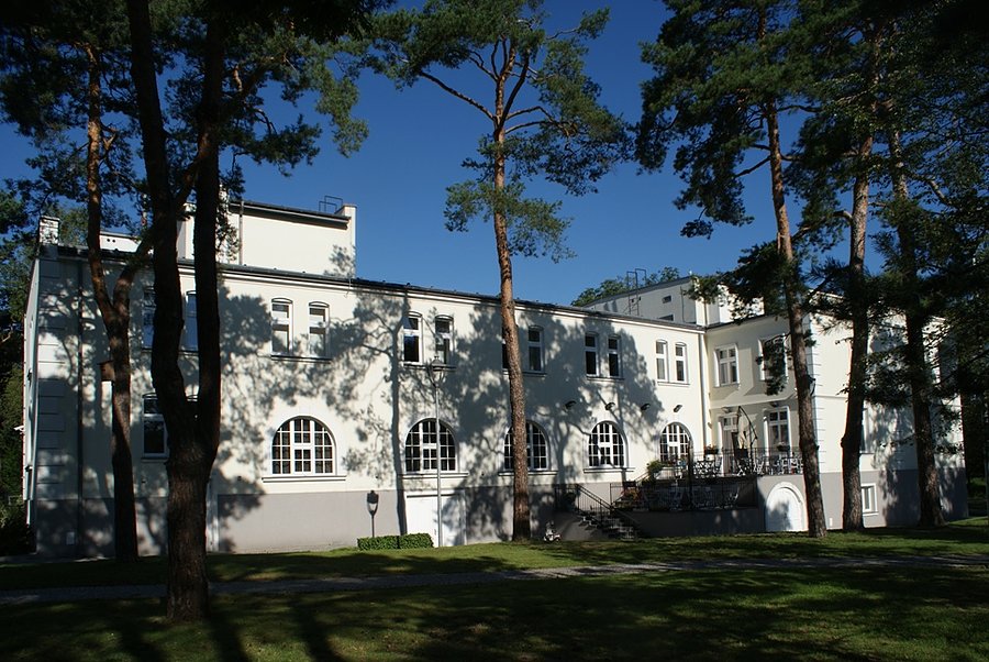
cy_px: 331
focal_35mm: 27
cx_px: 494
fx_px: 742
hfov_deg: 67.3
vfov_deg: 48.0
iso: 100
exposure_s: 1/320
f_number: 10
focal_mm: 18
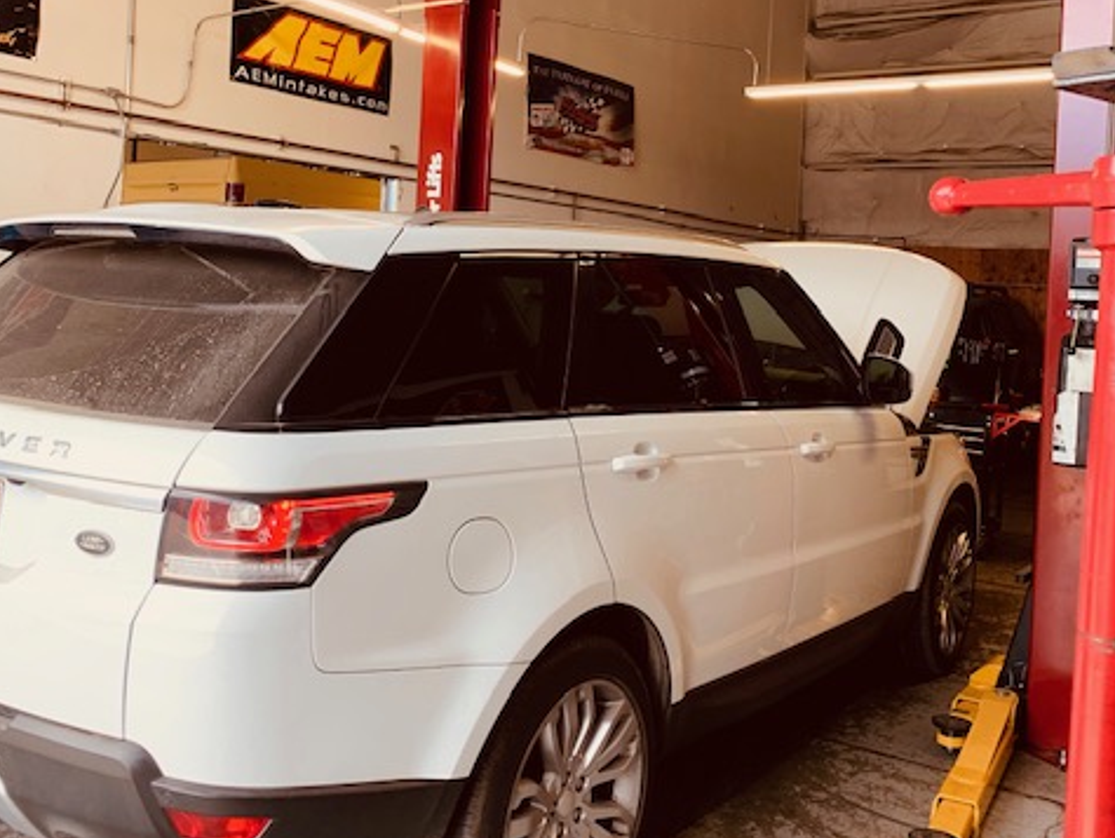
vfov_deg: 40.4
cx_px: 554
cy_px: 310
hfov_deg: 52.6
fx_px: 1128
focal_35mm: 35
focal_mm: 4.25
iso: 50
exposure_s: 1/121
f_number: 1.8
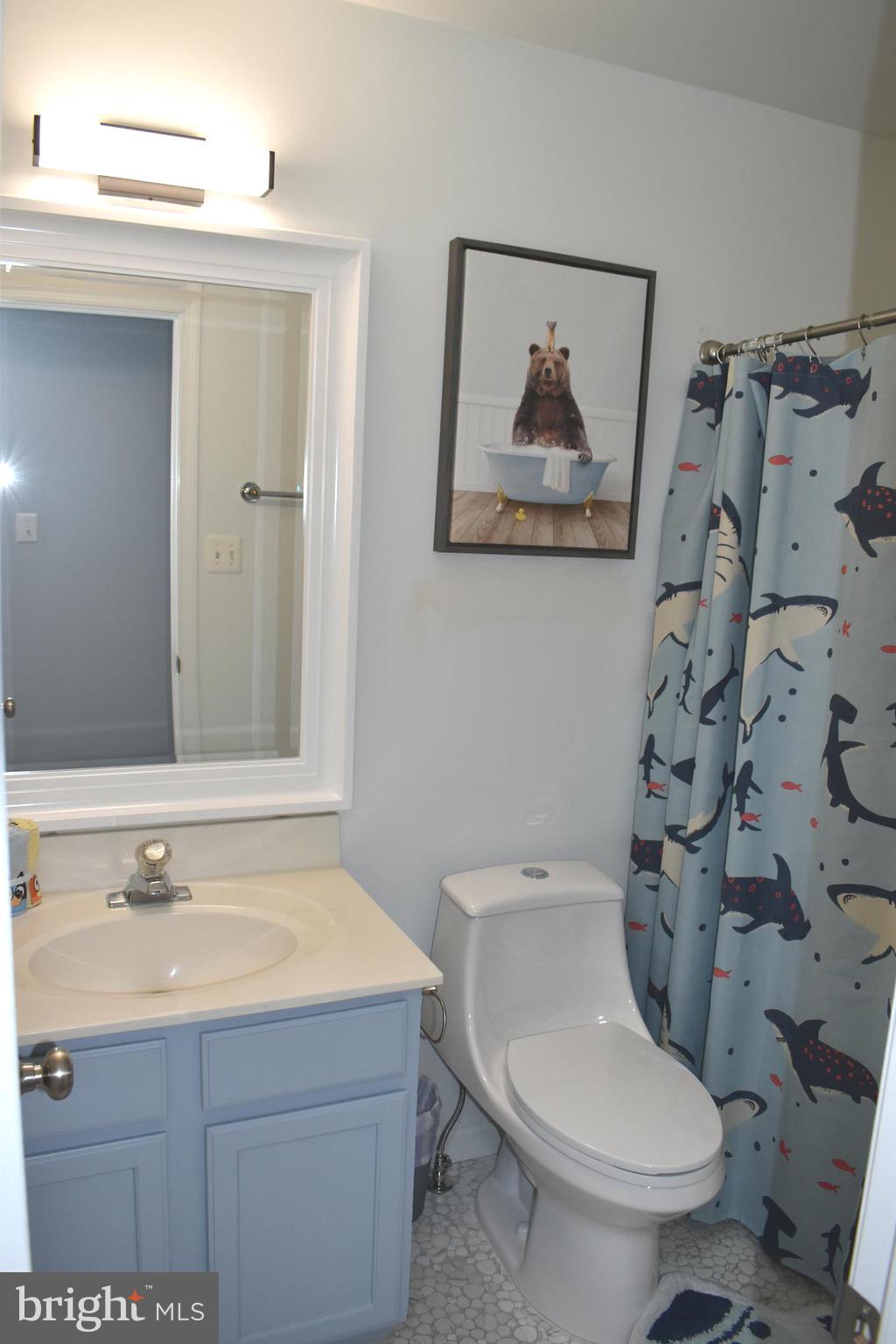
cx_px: 448
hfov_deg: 47.9
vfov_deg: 67.4
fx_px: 1008
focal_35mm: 27
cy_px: 672
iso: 560
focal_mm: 18
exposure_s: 1/125
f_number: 5.6
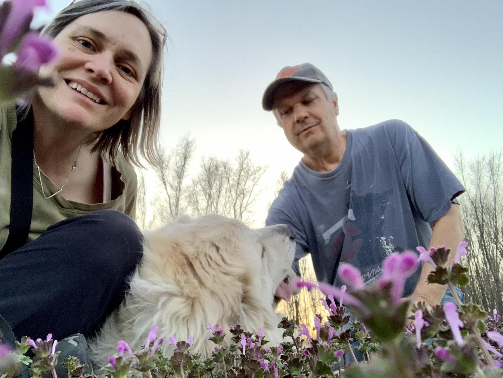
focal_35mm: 32
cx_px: 252
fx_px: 465
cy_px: 189
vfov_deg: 44.2
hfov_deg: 56.8
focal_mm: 2.87
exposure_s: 1/60
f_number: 2.2
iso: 250
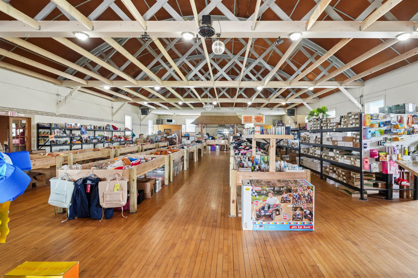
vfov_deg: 73.7
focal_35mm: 16
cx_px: 209
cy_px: 139
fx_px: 186
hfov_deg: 96.7
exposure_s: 1/3.33
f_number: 10
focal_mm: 16
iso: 800
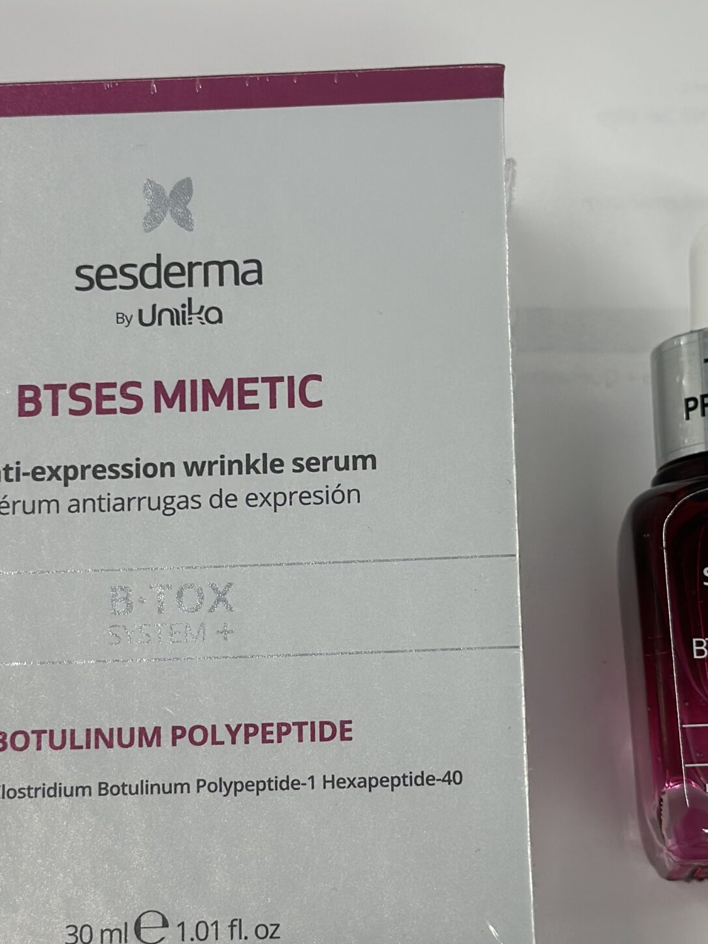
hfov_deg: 17.4
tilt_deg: -78.0
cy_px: 579
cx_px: 376
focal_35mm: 85
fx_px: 2319
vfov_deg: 23.0
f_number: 1.78
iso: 125
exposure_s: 1/121
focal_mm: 6.86
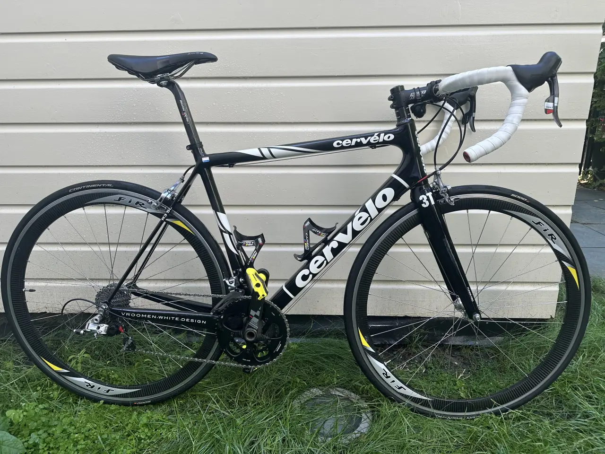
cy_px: 227
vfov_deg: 56.8
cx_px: 302
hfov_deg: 71.6
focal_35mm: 24
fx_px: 419
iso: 80
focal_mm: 6.86
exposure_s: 1/376
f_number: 1.78
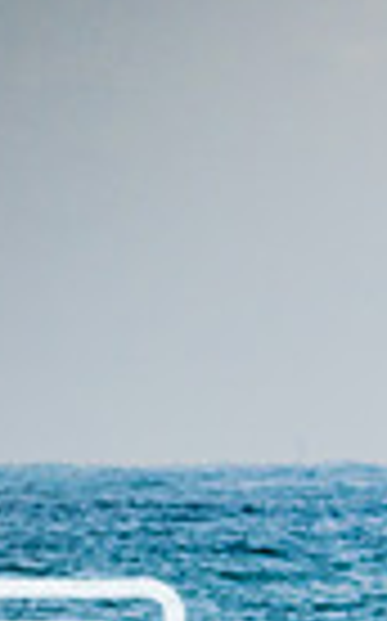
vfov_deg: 1.1
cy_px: 610
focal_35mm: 1947
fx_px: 32925
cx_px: 914
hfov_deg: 0.7
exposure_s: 1/2000
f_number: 6.3
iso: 360
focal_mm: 300
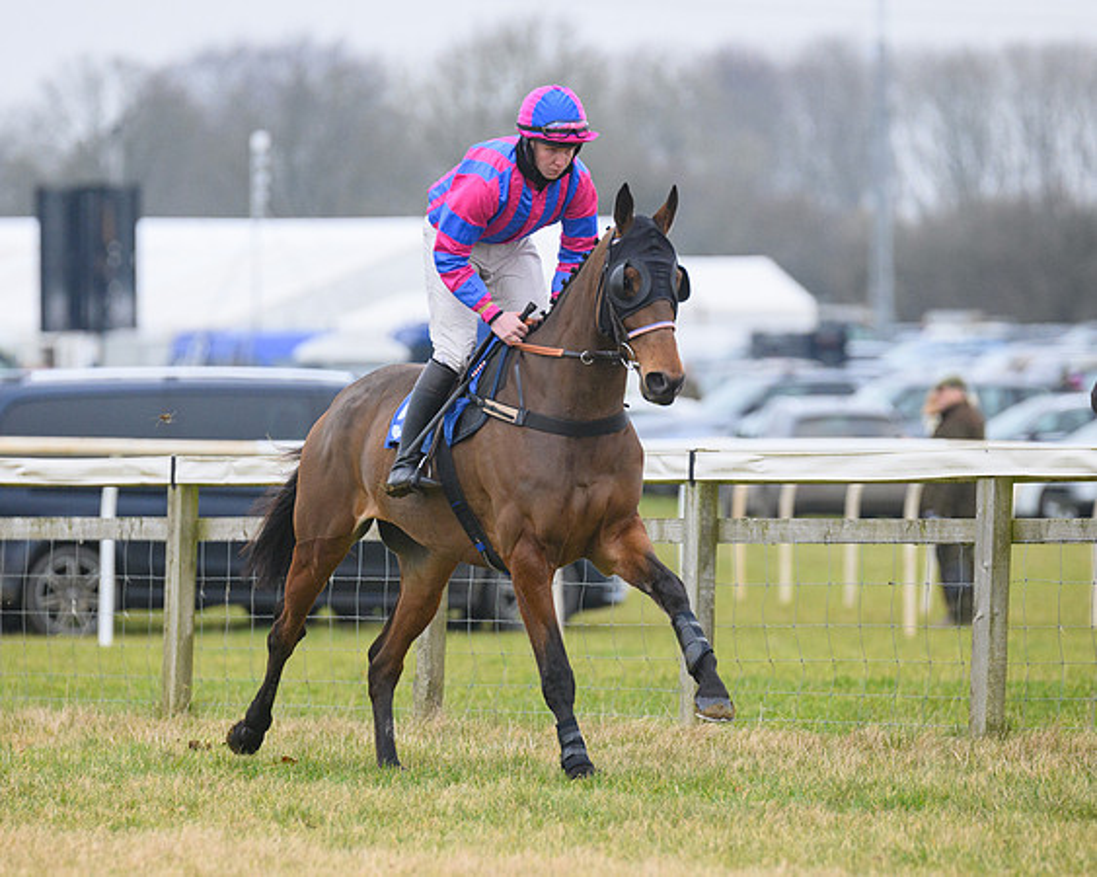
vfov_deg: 4.5
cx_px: 491
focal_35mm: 343
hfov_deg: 5.6
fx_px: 11138
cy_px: 419
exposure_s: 1/1250
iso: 1250
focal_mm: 250
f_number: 5
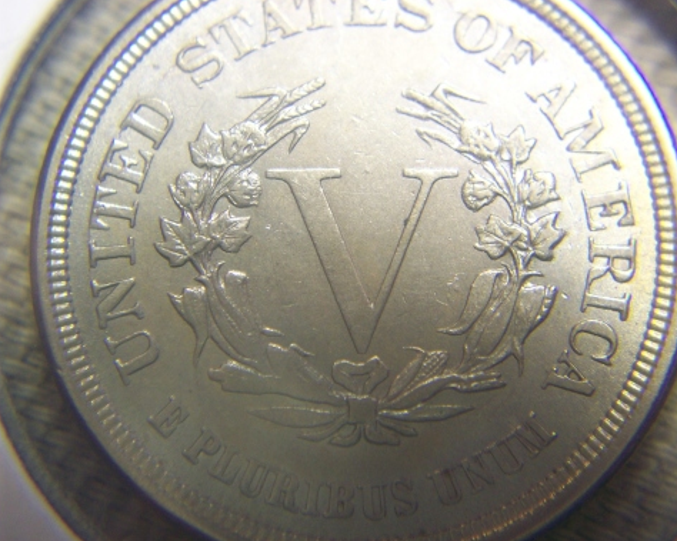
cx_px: 361
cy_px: 273
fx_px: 781
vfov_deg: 38.2
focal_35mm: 39
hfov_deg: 46.8
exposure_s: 1/8
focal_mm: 6.2
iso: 80
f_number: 2.8
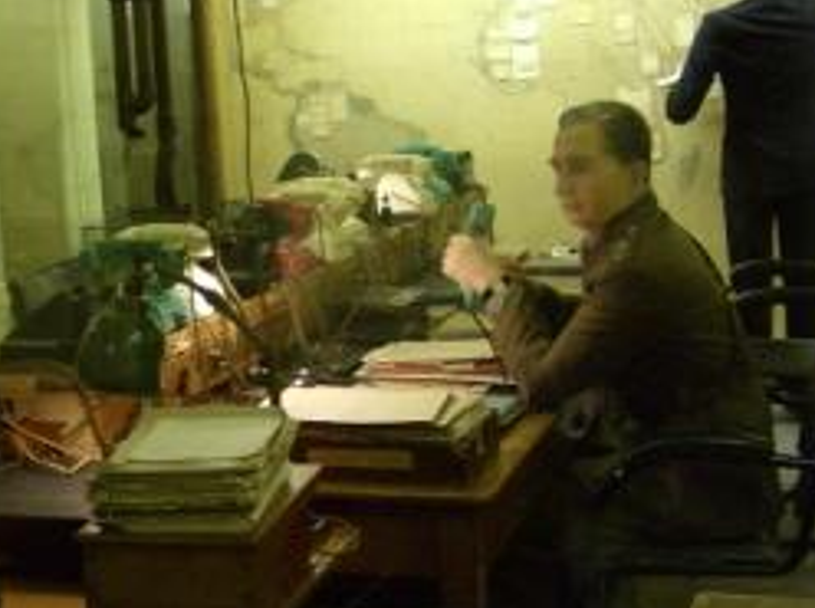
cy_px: 227
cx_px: 237
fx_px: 1527
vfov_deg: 22.5
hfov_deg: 29.5
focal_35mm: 65
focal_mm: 6
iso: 200
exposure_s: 1/10.7
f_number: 2.8
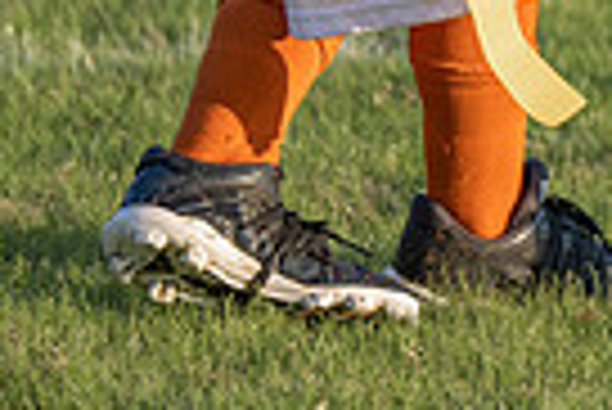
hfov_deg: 2.4
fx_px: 14363
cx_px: 1621
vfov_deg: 1.6
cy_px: -528
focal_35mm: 844
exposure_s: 1/1000
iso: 125
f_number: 2.8
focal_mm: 144
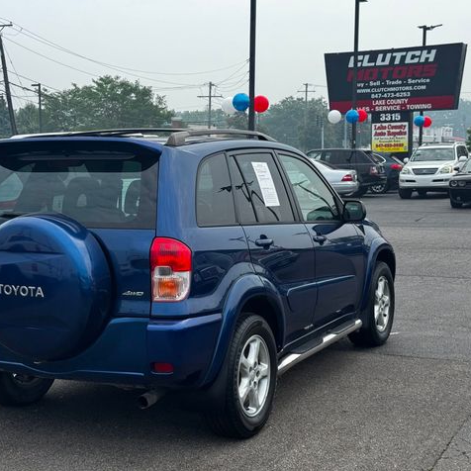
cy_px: 236
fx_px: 877
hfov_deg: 30.0
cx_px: 197
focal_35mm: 57
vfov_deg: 30.0
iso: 64
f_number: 1.78
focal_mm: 6.76
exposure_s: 1/2252
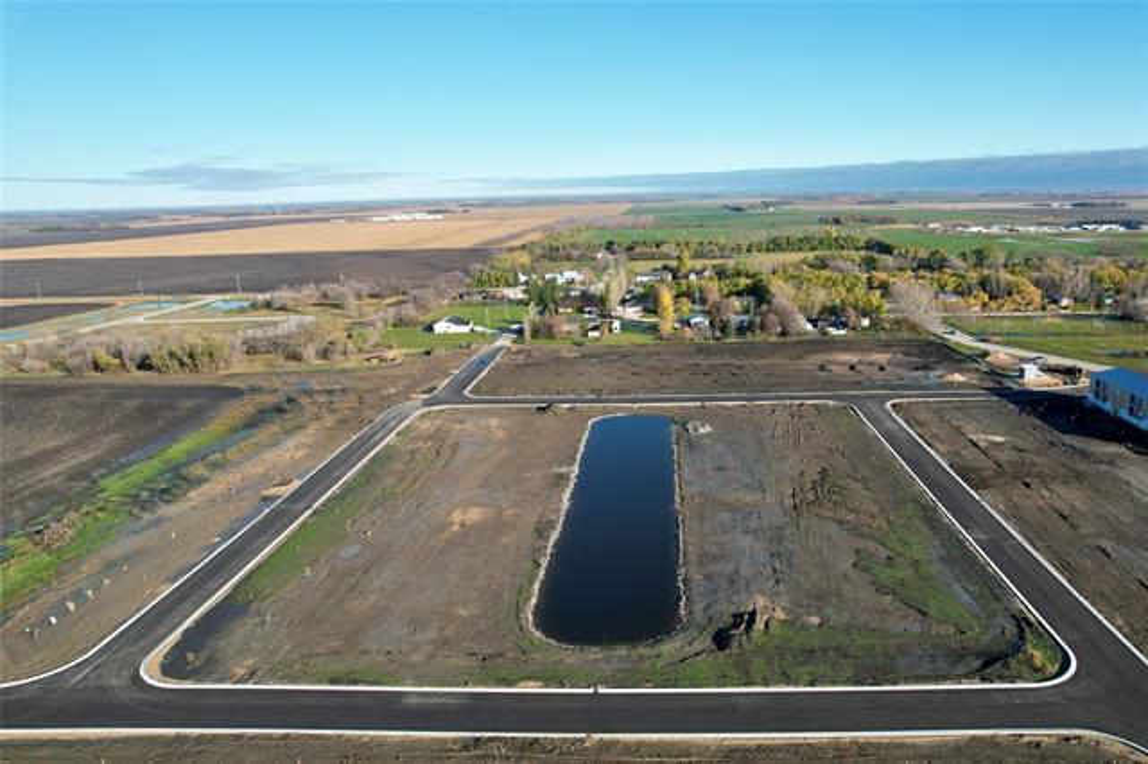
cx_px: 574
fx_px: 701
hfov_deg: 78.6
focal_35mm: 22
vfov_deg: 57.2
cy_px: 382
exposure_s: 1/1250
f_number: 2.8
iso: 100
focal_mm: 8.38
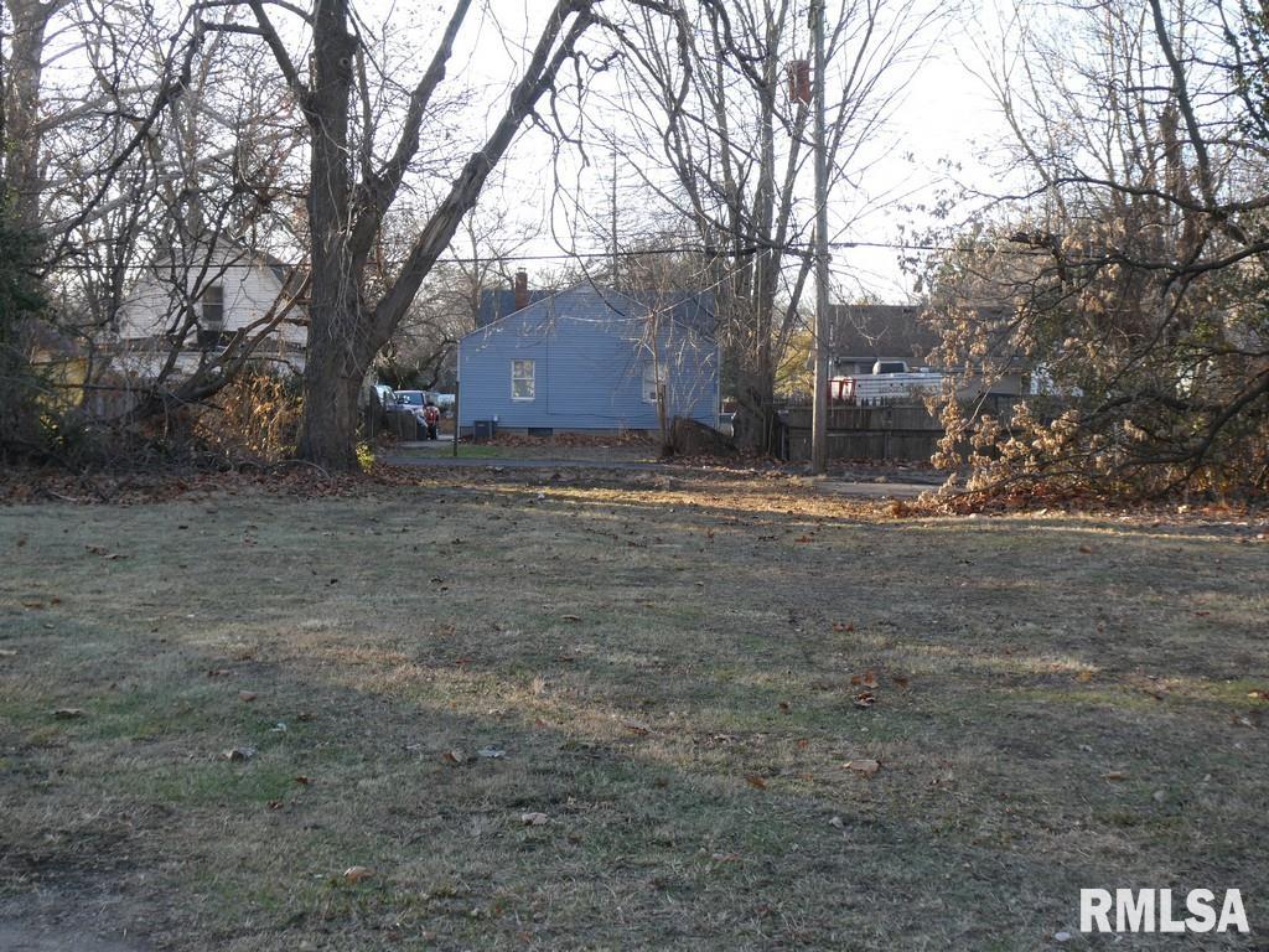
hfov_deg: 38.2
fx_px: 1833
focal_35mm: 50
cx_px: 634
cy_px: 476
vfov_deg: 29.1
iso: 100
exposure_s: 1/80
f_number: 4.1
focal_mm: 9
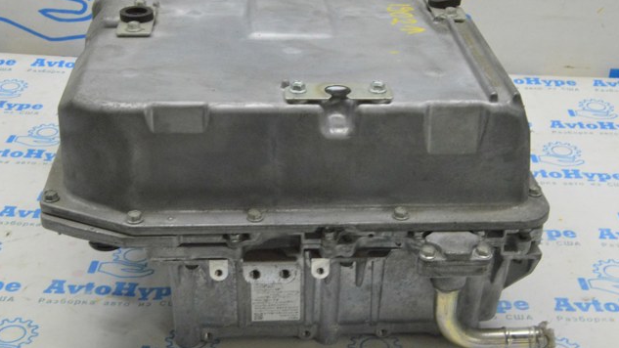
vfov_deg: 21.6
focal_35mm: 56
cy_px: 200
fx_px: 911
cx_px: 309
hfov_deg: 37.5
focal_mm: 35
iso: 6400
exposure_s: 1/20
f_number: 20
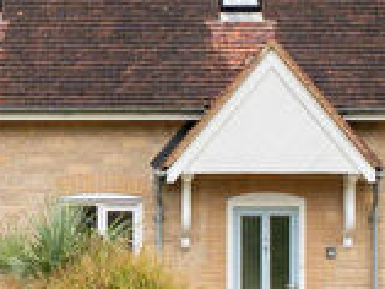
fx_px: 1480
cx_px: 137
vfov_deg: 11.2
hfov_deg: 14.8
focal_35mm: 133
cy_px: 136
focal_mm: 21
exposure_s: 1/160
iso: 400
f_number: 8
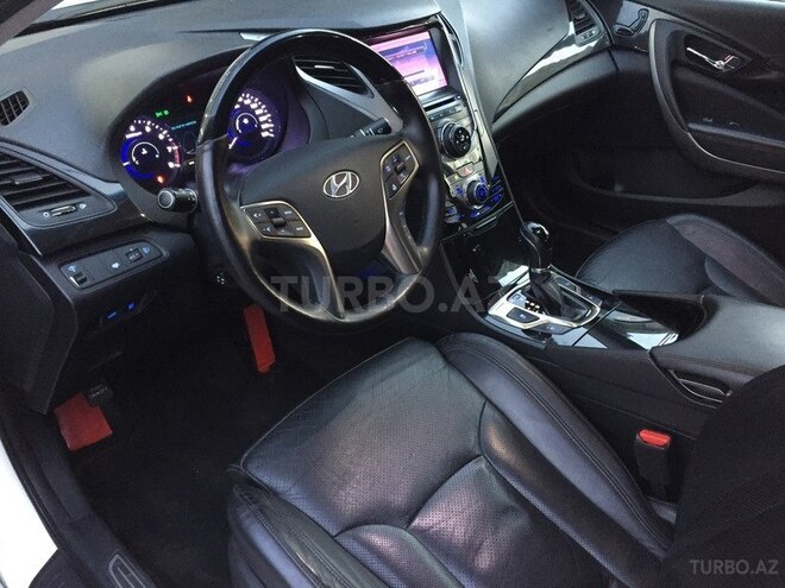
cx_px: 392
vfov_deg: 48.2
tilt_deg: -31.2
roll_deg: +3.0
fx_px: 658
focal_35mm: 29
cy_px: 294
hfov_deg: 61.7
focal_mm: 4.15
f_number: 2.2
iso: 320
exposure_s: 1/17
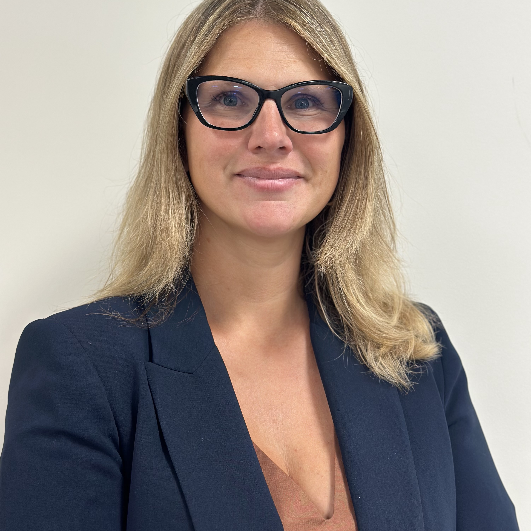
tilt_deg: +2.3
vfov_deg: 30.0
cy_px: 223
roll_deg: -0.2
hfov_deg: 30.0
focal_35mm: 57
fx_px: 989
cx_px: 265
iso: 125
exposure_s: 1/50
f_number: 1.78
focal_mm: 6.86
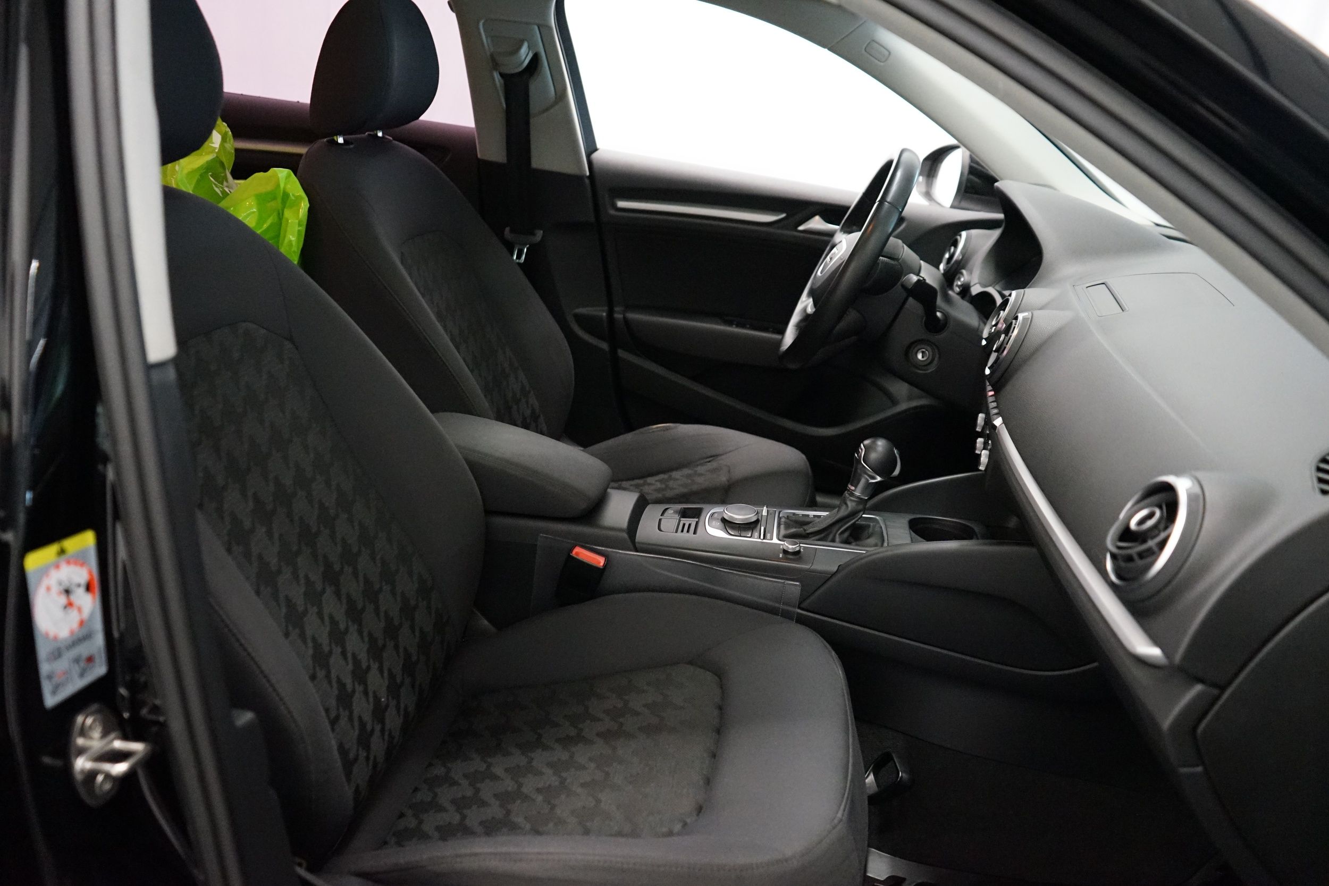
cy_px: 443
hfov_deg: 63.7
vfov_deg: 45.0
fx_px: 1071
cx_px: 664
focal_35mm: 29
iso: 6400
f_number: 3.5
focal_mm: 29
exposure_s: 1/160
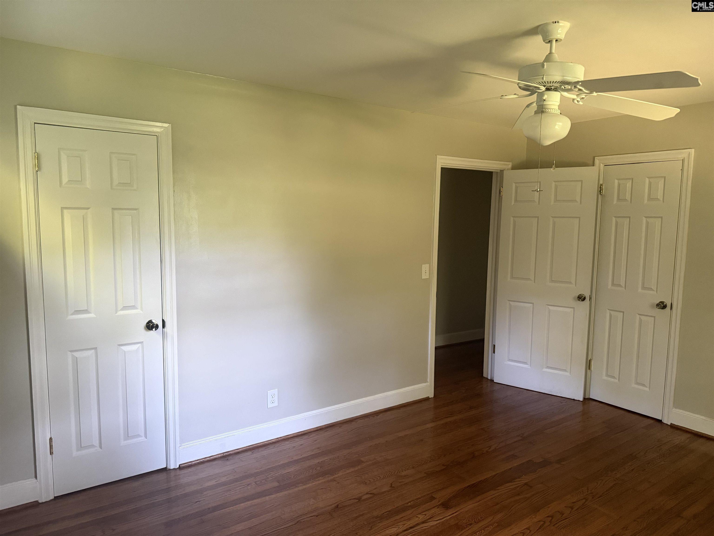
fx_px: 495
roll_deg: -0.6
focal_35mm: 24
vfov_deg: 56.8
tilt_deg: -5.8
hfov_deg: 71.6
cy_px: 268
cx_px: 357
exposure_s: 1/48
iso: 500
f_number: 1.78
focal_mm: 6.76
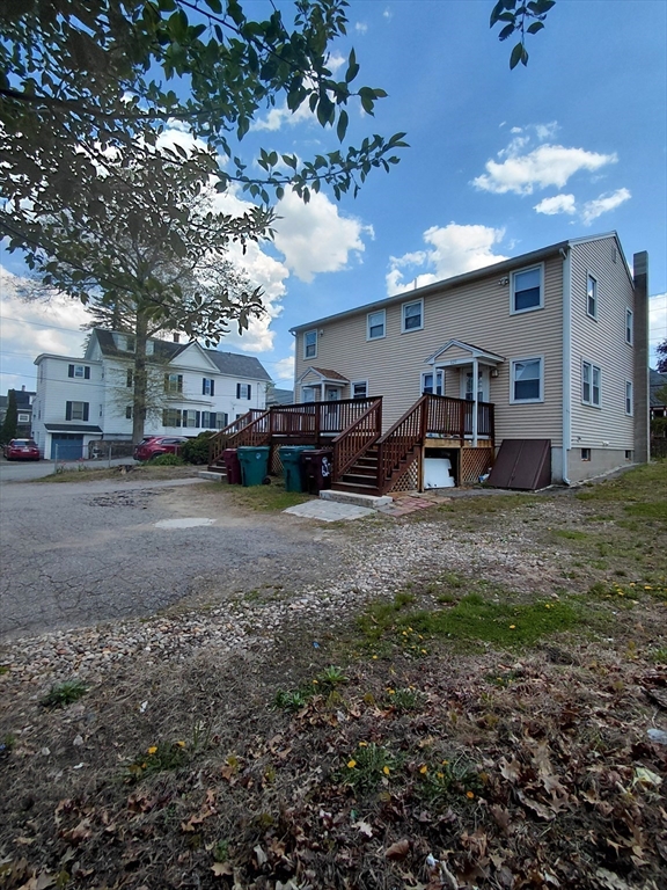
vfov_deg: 94.5
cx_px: 334
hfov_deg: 78.1
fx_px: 411
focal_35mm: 16
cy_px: 445
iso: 40
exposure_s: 1/1329
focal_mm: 1.64
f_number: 2.2
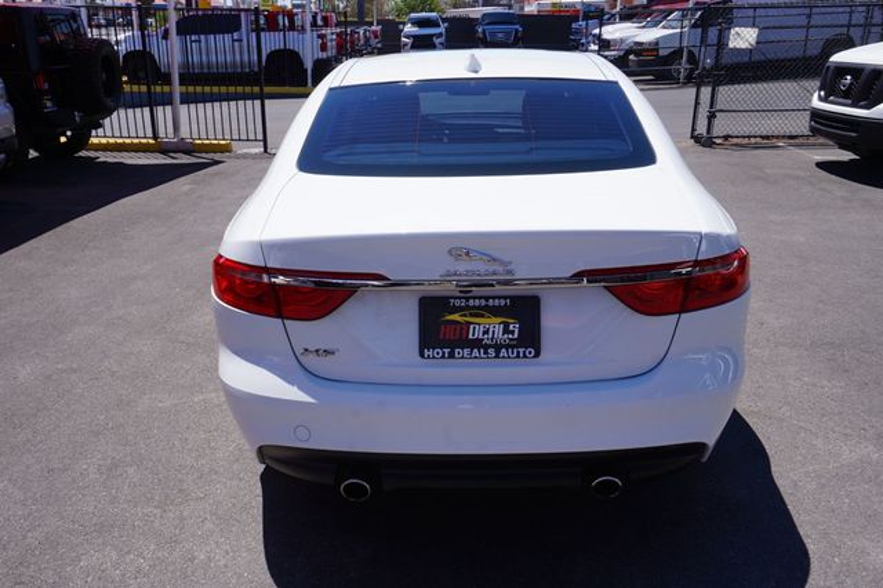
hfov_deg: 62.0
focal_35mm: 30
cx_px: 442
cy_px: 294
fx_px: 735
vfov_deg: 43.6
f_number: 14
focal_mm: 20
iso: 100
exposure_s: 1/100
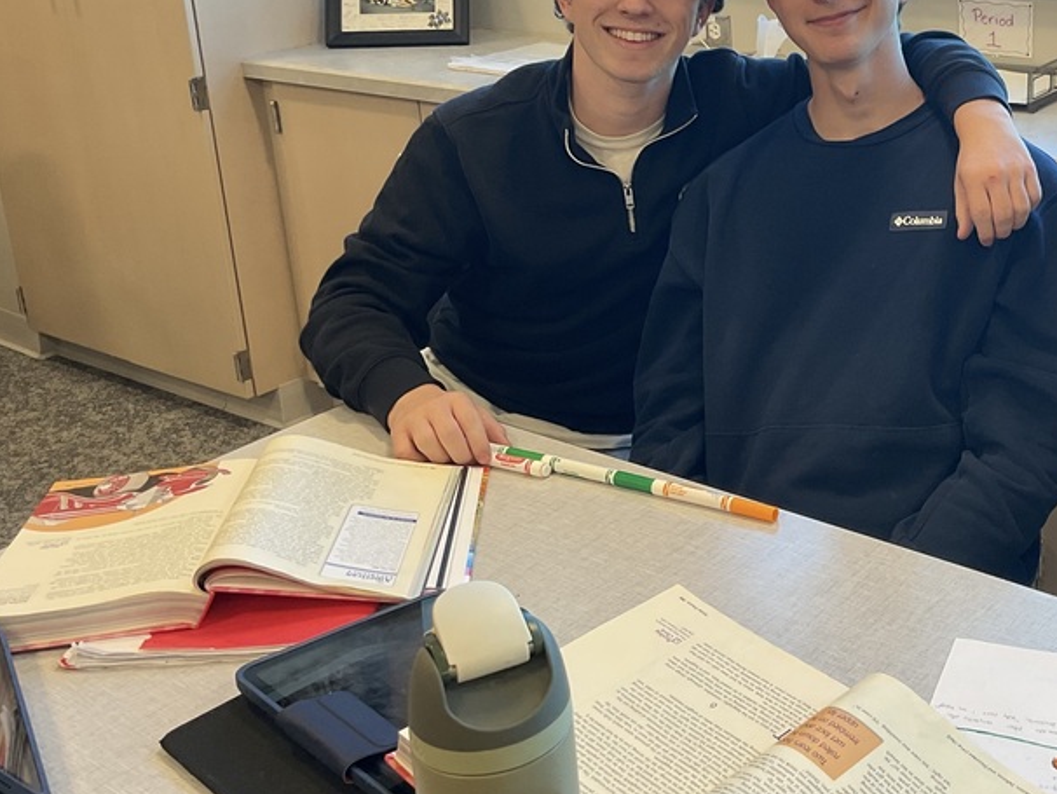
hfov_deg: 37.4
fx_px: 1497
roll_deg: +1.2
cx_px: 858
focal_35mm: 49
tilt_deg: -19.3
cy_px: 244
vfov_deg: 29.4
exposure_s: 1/60
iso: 40
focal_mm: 3
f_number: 1.8
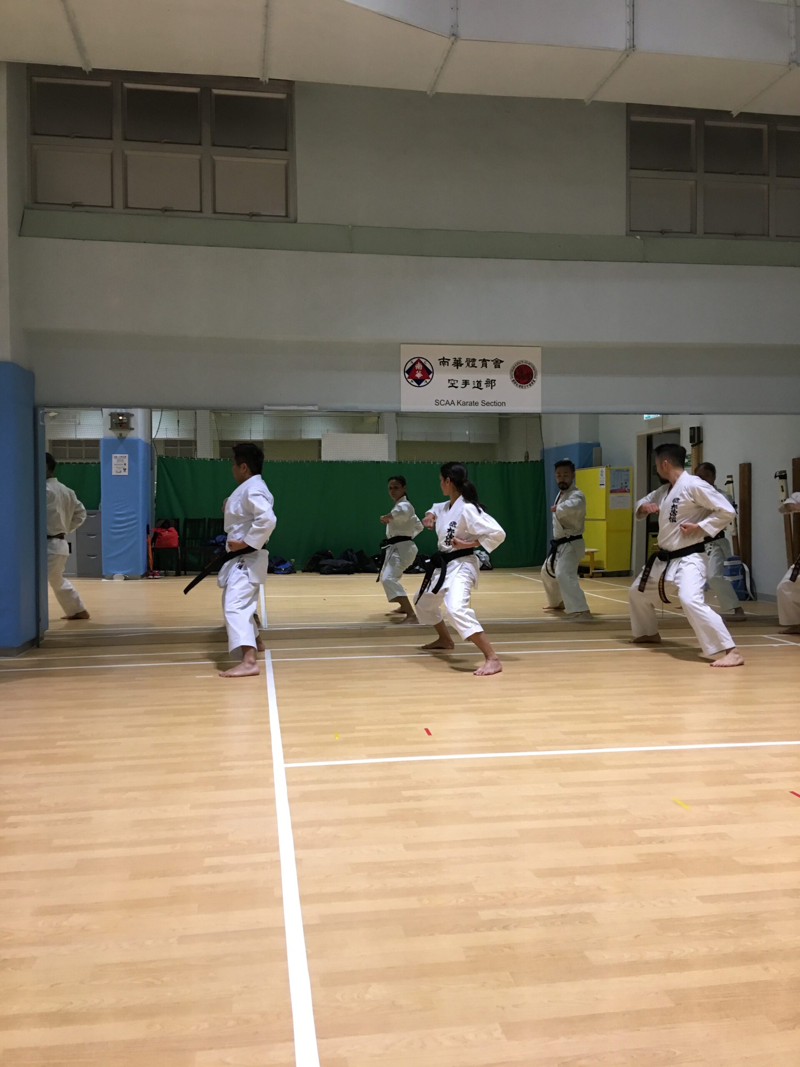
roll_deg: -0.2
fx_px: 894
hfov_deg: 48.2
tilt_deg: -1.0
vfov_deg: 61.7
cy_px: 534
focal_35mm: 29
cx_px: 400
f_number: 2.2
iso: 80
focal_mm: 4.15
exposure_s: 1/17
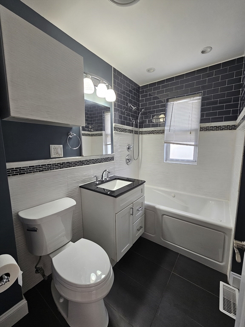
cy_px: 164
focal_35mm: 13
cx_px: 122
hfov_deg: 89.9
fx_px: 123
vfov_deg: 106.2
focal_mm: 2.2
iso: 125
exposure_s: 1/60
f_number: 2.2
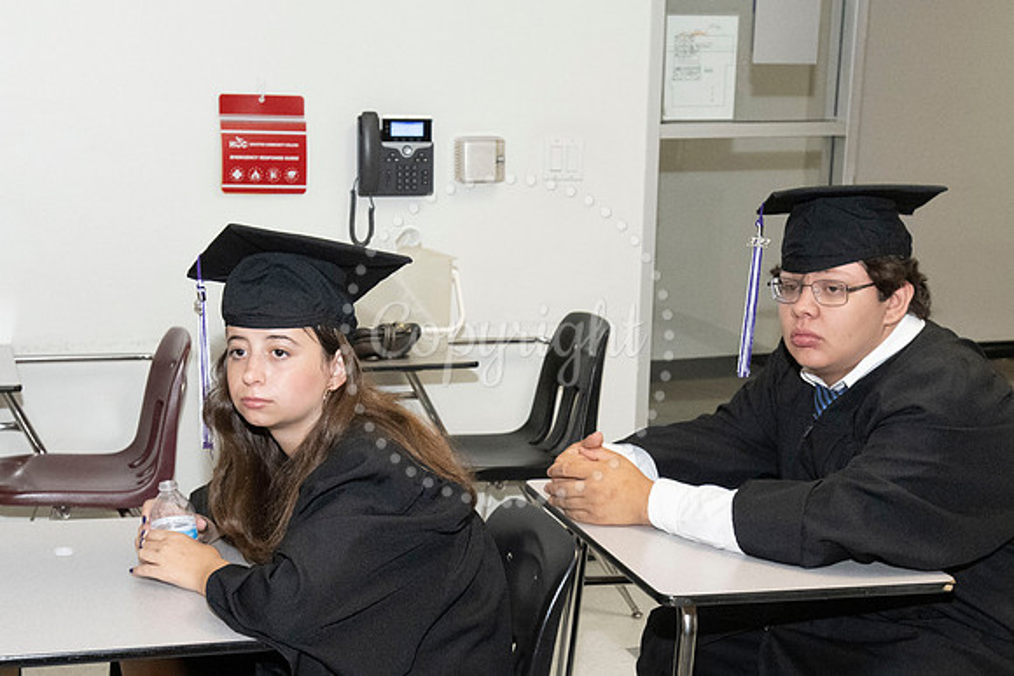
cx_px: 485
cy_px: 538
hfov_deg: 35.6
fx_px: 1579
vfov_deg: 23.8
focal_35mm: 56
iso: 6400
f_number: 8
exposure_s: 1/200
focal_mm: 35
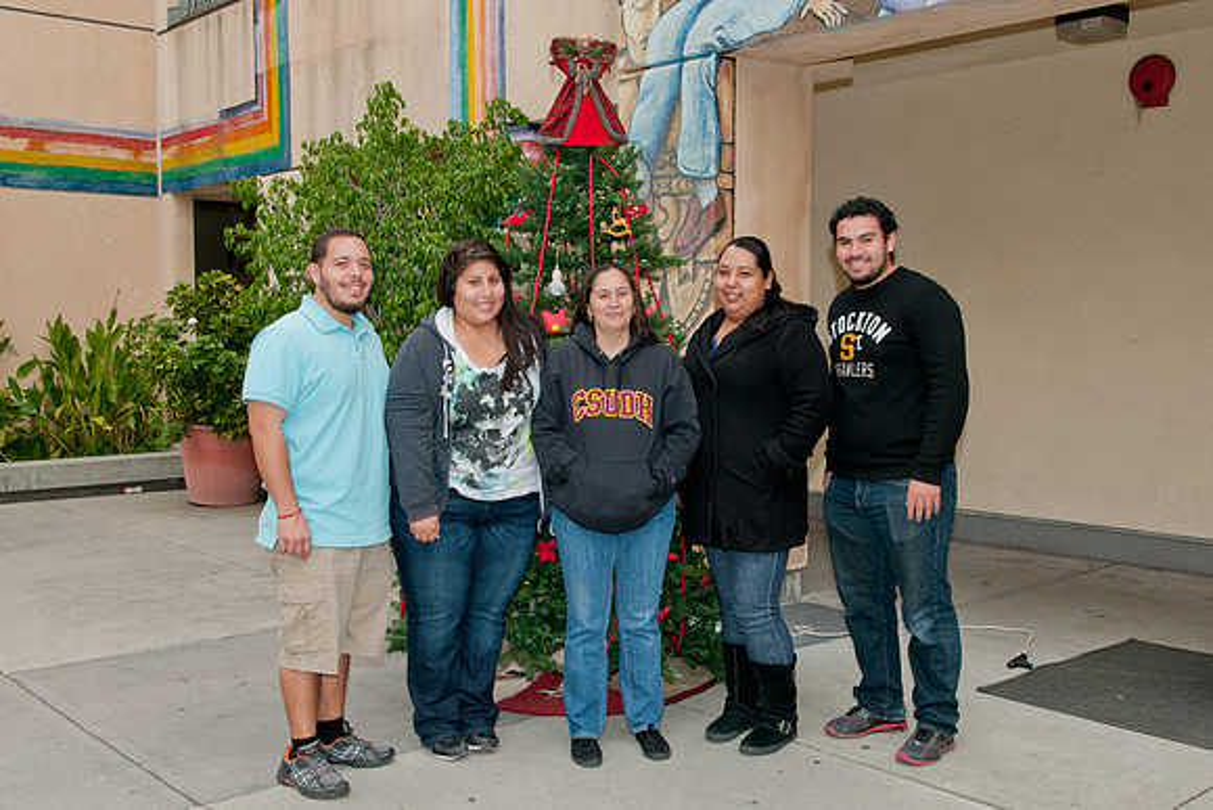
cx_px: 606
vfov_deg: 38.4
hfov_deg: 55.1
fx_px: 1163
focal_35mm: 34
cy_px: 405
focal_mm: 23
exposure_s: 1/320
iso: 640
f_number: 7.1
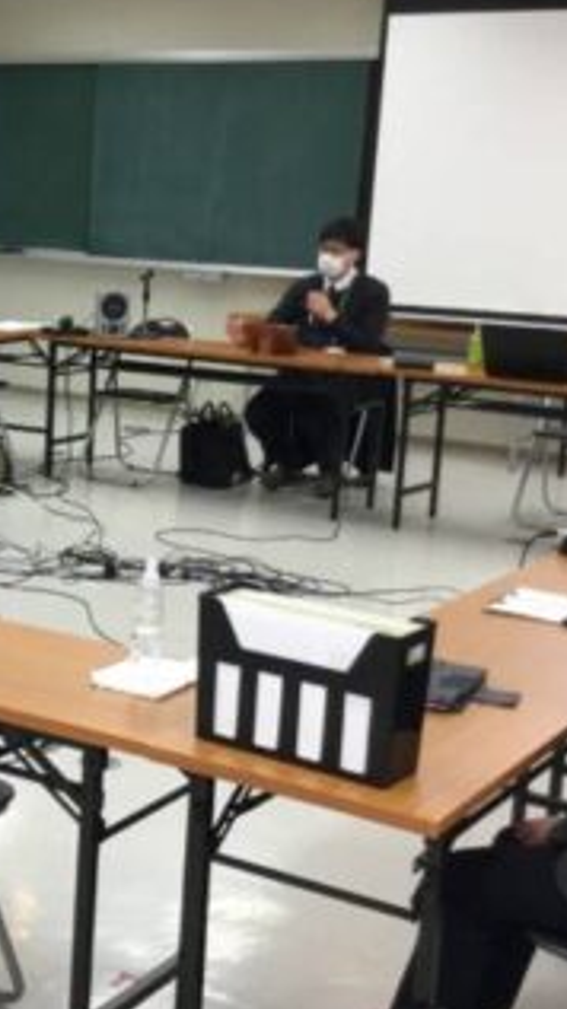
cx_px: -92
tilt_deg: -14.2
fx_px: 1713
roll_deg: -3.1
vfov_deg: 32.8
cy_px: 516
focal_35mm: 64
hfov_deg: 18.0
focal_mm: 3.3
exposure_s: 1/30
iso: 25
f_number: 2.4
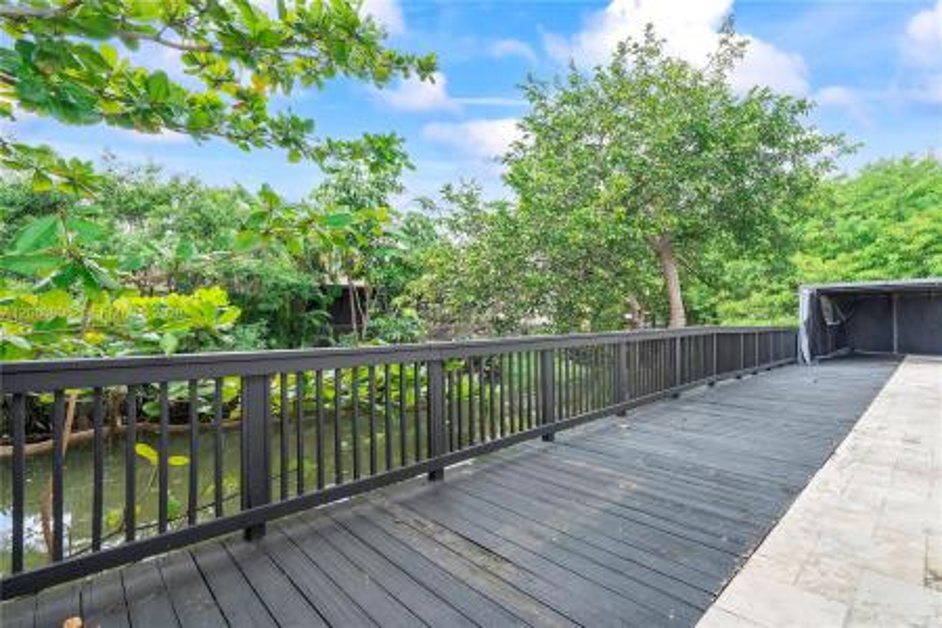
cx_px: 471
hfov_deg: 96.7
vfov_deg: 73.7
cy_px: 314
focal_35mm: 16
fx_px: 419
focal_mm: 16
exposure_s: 1/125
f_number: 10
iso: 500
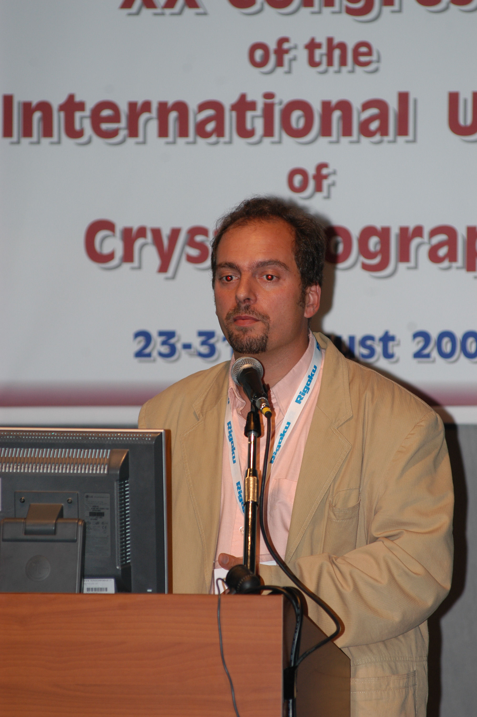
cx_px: 238
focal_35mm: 300
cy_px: 358
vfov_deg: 6.9
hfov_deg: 4.6
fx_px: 5973
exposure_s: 1/60
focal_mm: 200
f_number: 4
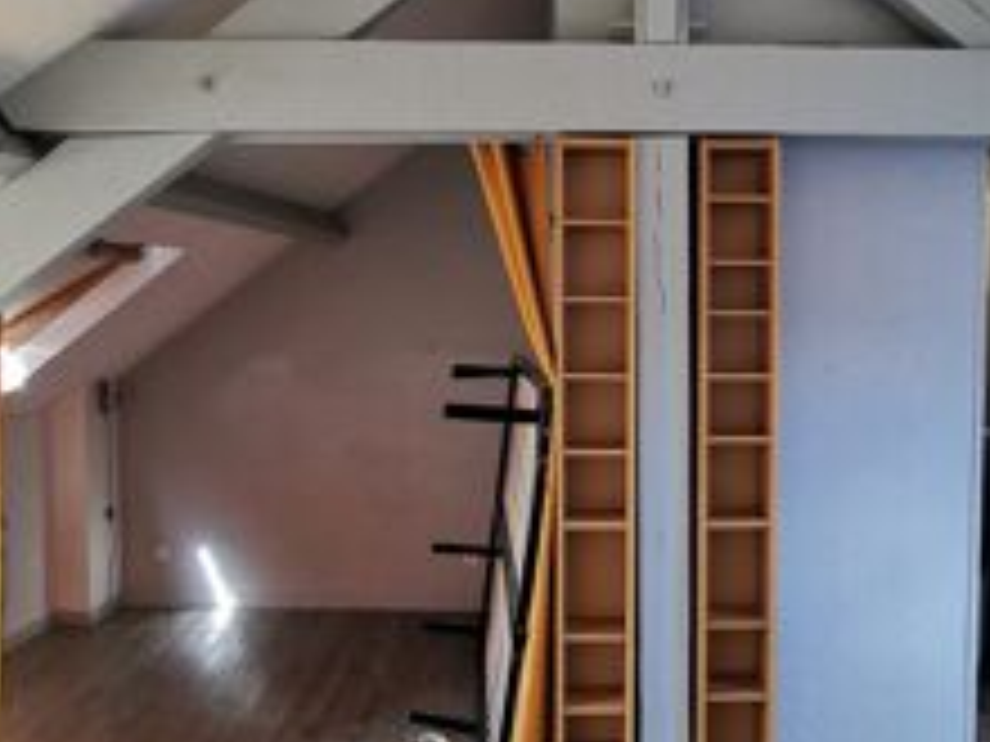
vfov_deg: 42.9
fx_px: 944
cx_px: 572
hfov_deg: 55.1
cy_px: 375
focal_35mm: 33
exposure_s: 1/33.3
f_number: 2.2
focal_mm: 2.26
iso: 400
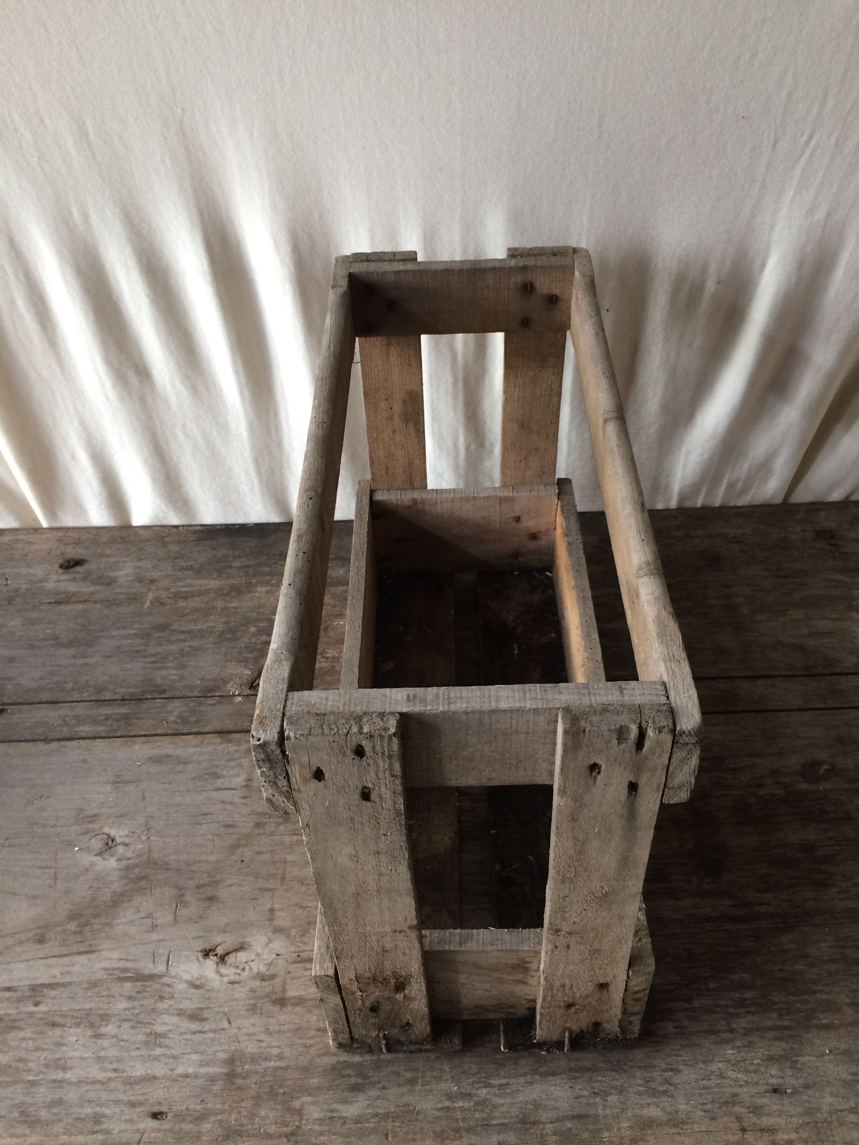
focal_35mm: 29
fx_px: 960
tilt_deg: -43.3
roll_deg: +0.0
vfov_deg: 61.7
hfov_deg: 48.2
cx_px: 430
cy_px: 572
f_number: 2.2
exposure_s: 1/33
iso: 50
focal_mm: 4.15
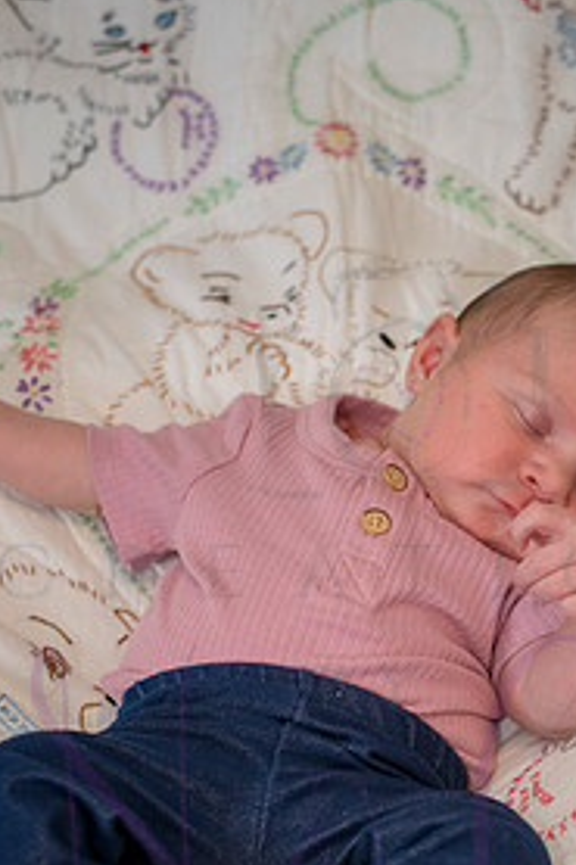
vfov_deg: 24.7
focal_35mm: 81
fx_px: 1946
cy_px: 681
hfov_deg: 16.8
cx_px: 411
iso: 800
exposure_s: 1/60
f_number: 4
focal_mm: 50
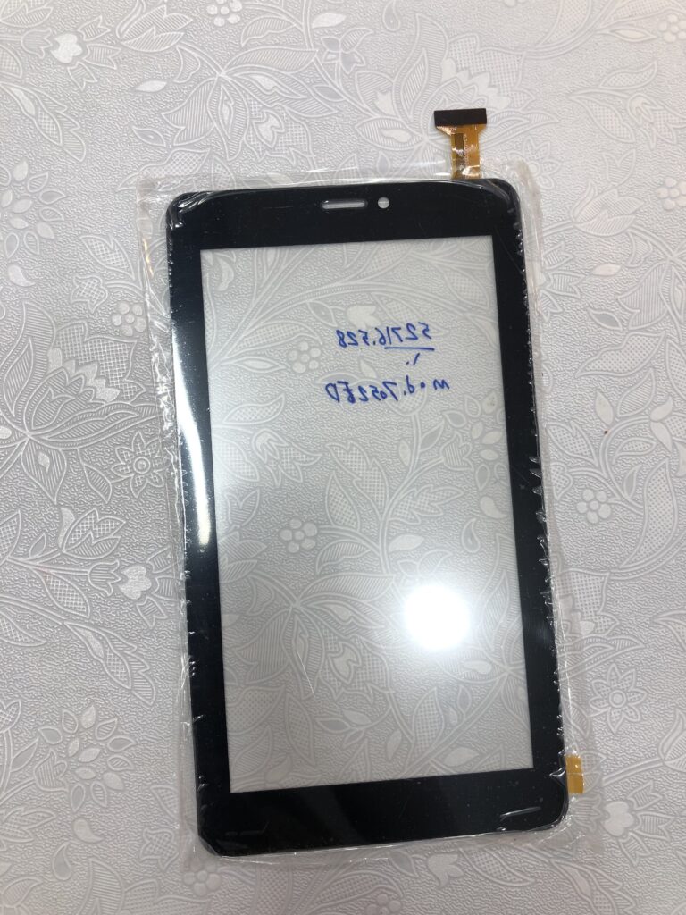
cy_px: 458
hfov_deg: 49.7
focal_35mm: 28
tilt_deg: -85.6
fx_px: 740
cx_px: 343
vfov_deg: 63.4
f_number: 1.8
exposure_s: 1/101
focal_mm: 4
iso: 20
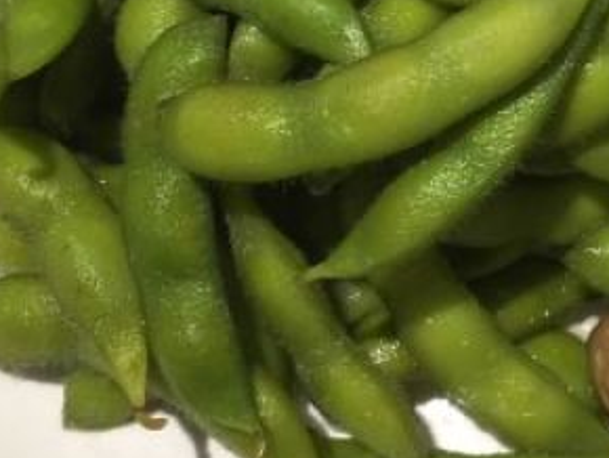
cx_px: 666
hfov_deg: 23.0
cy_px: 38
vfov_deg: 18.1
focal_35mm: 80
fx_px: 1409
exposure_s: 1/33
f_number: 2.2
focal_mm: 4.15
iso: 50
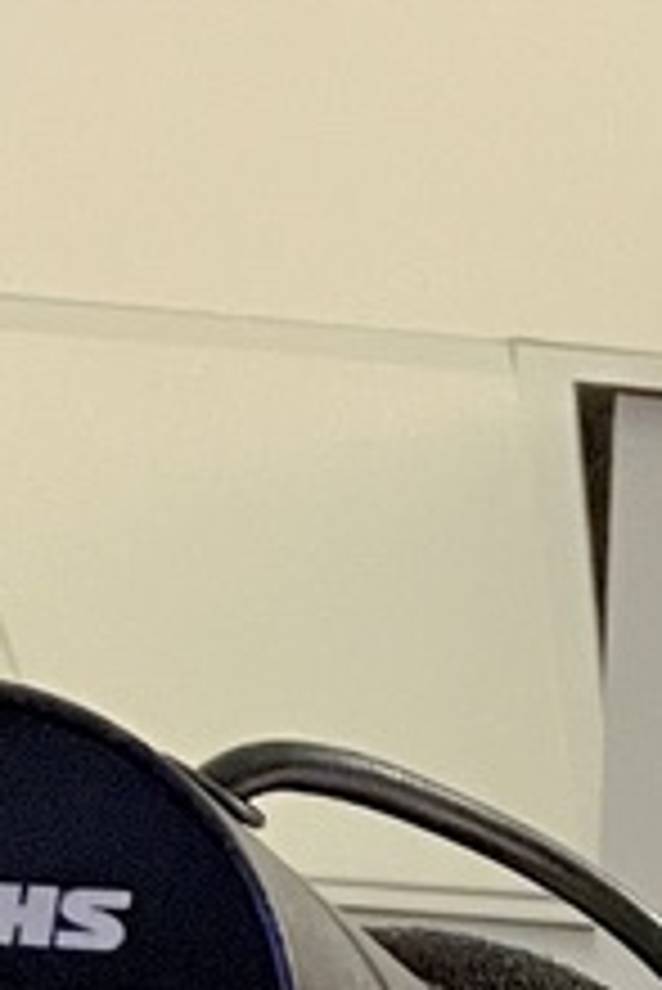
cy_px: 2020
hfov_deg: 8.8
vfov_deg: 12.4
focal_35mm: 145
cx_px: 1468
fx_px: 3993
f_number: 2.2
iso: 800
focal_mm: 2.71
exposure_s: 1/25
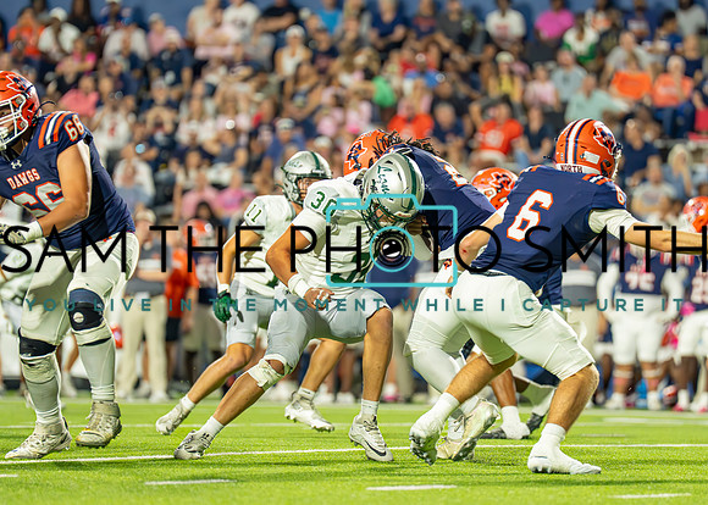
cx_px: 389
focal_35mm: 316
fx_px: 6346
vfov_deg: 4.6
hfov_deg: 6.4
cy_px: 258
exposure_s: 1/1600
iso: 3200
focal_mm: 200
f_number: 2.8
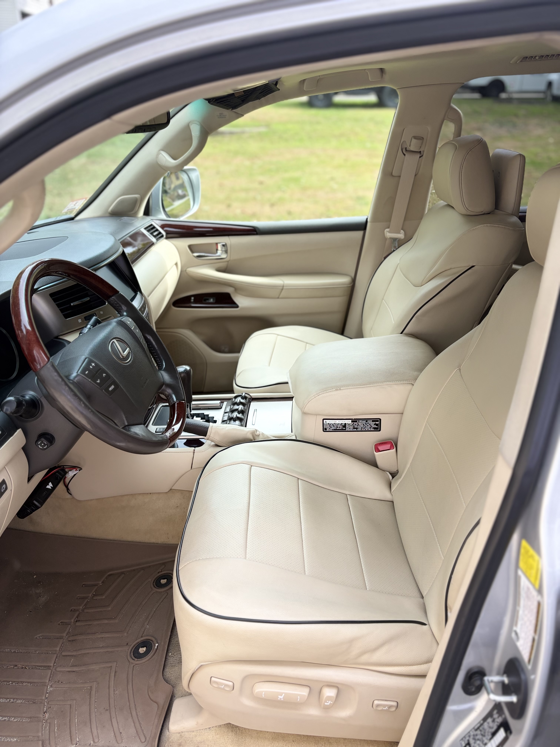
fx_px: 561
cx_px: 280
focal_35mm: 26
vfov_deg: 67.3
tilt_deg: -25.0
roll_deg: -1.3
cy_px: 374
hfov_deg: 53.1
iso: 50
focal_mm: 5.96
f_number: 1.6
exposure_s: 1/496
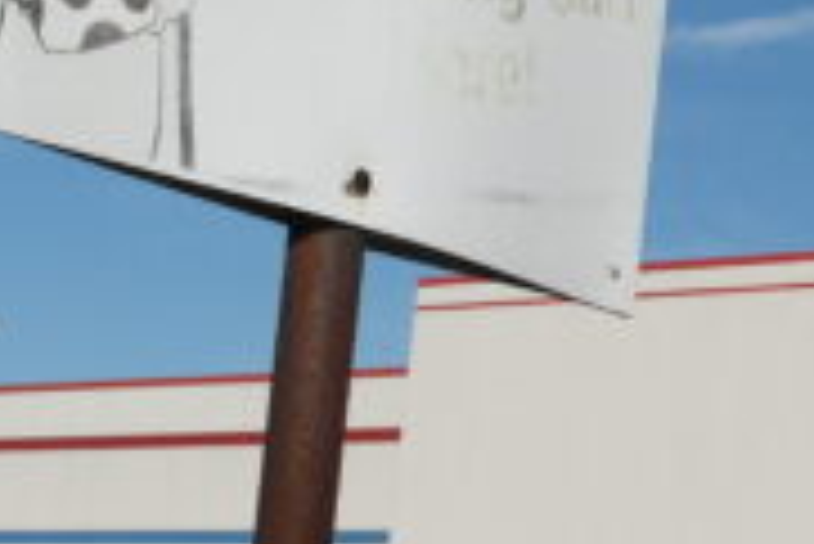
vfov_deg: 10.8
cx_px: 994
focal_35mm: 127
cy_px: 342
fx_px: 2874
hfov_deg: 15.5
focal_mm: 20
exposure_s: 1/400
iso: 100
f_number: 8
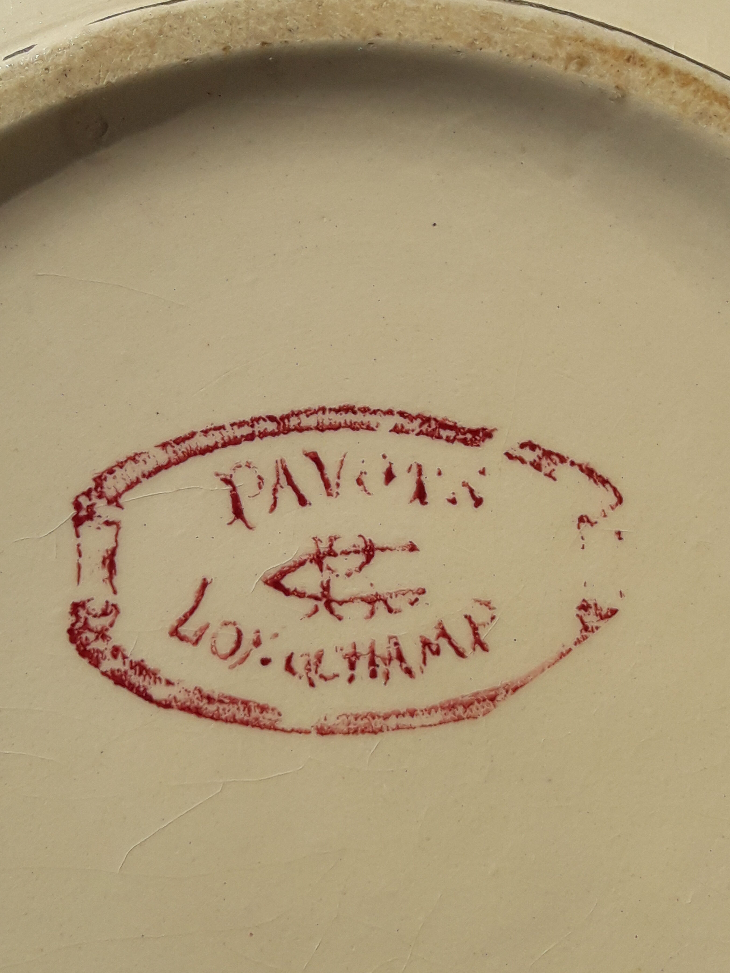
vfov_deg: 56.8
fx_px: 900
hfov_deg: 44.1
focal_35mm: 32
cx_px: 402
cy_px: 452
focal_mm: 3.7
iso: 40
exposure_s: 1/4405
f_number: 1.9
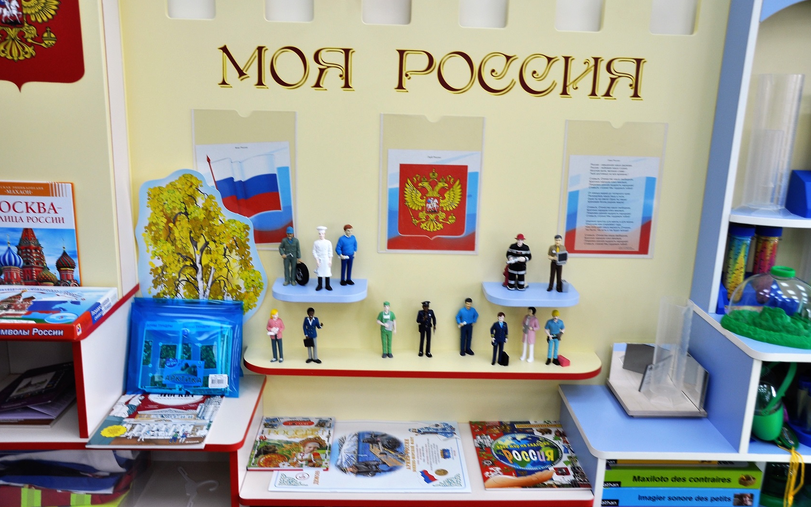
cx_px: 406
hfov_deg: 56.7
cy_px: 239
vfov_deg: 37.3
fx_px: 751
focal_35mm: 34
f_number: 6.3
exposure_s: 1/40
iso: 200
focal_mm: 22
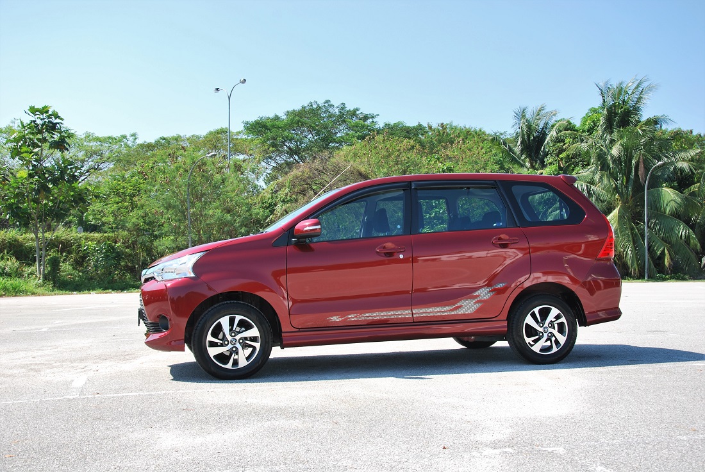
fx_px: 823
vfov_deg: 32.0
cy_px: 236
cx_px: 352
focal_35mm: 42
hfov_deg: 46.4
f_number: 7.1
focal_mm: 28
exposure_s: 1/200
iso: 100
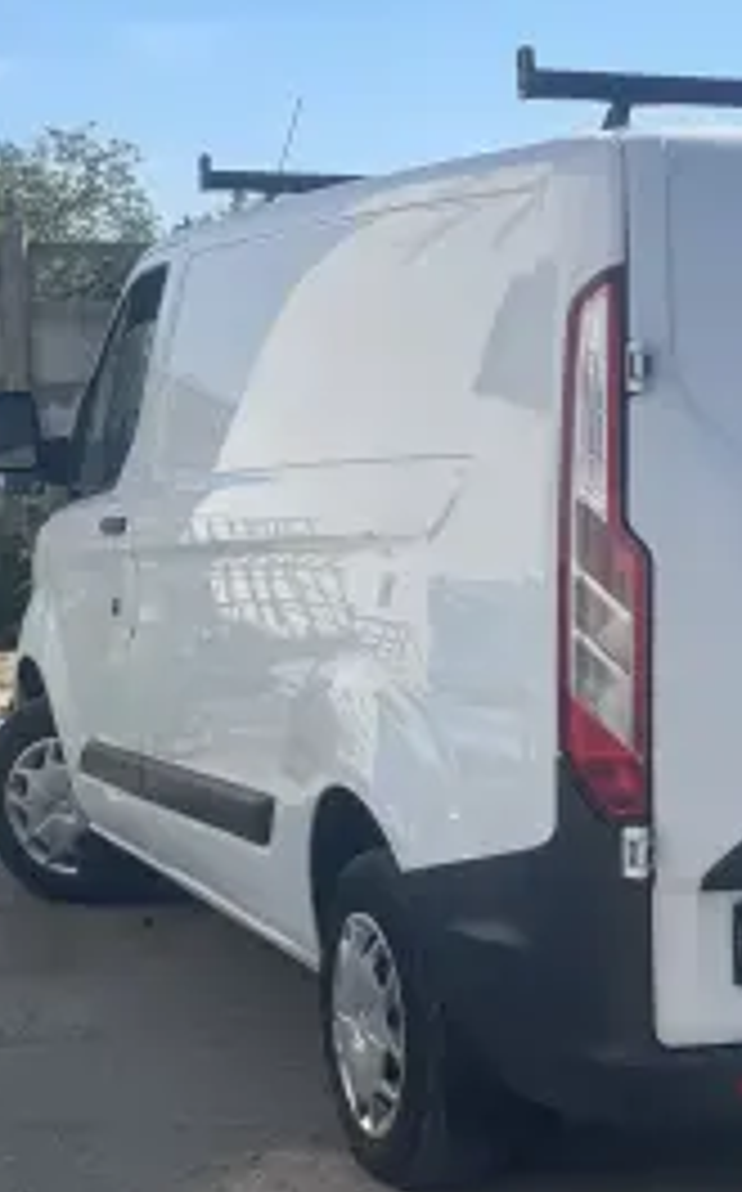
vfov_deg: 27.5
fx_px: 2433
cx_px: 697
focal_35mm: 75
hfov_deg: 17.0
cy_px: 603
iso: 32
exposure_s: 1/2283
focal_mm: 6
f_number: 2
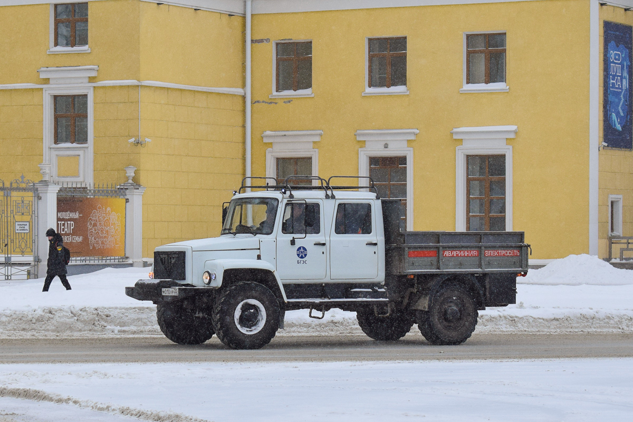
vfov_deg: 16.6
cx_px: 316
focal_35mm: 82
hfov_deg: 24.6
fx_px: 1451
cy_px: 211
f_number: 5.6
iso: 400
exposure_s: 1/800
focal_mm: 55
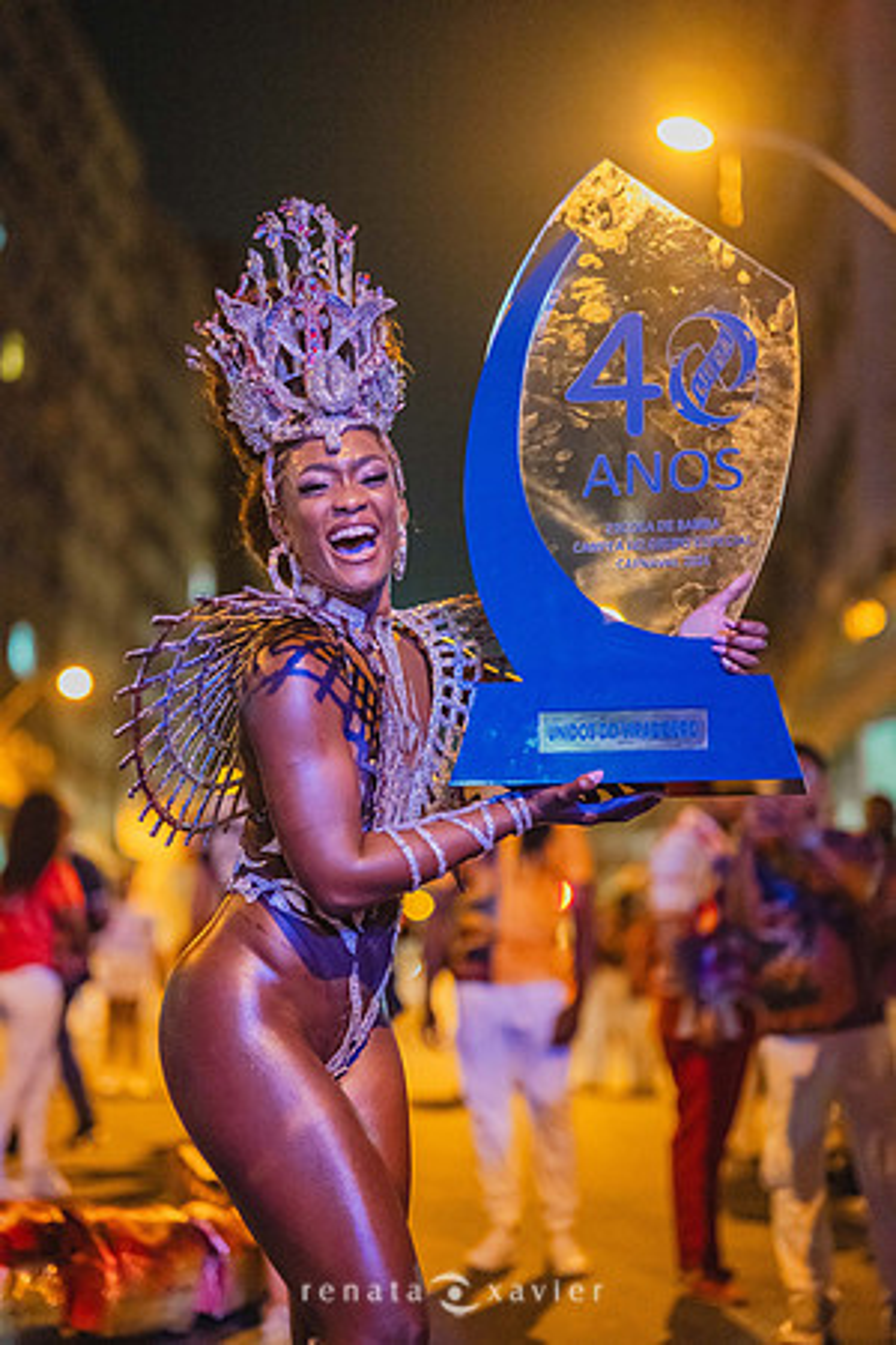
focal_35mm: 50
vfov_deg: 39.6
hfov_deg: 27.0
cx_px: 448
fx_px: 1867
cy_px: 672
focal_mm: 50
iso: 6400
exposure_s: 1/250
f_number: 1.2
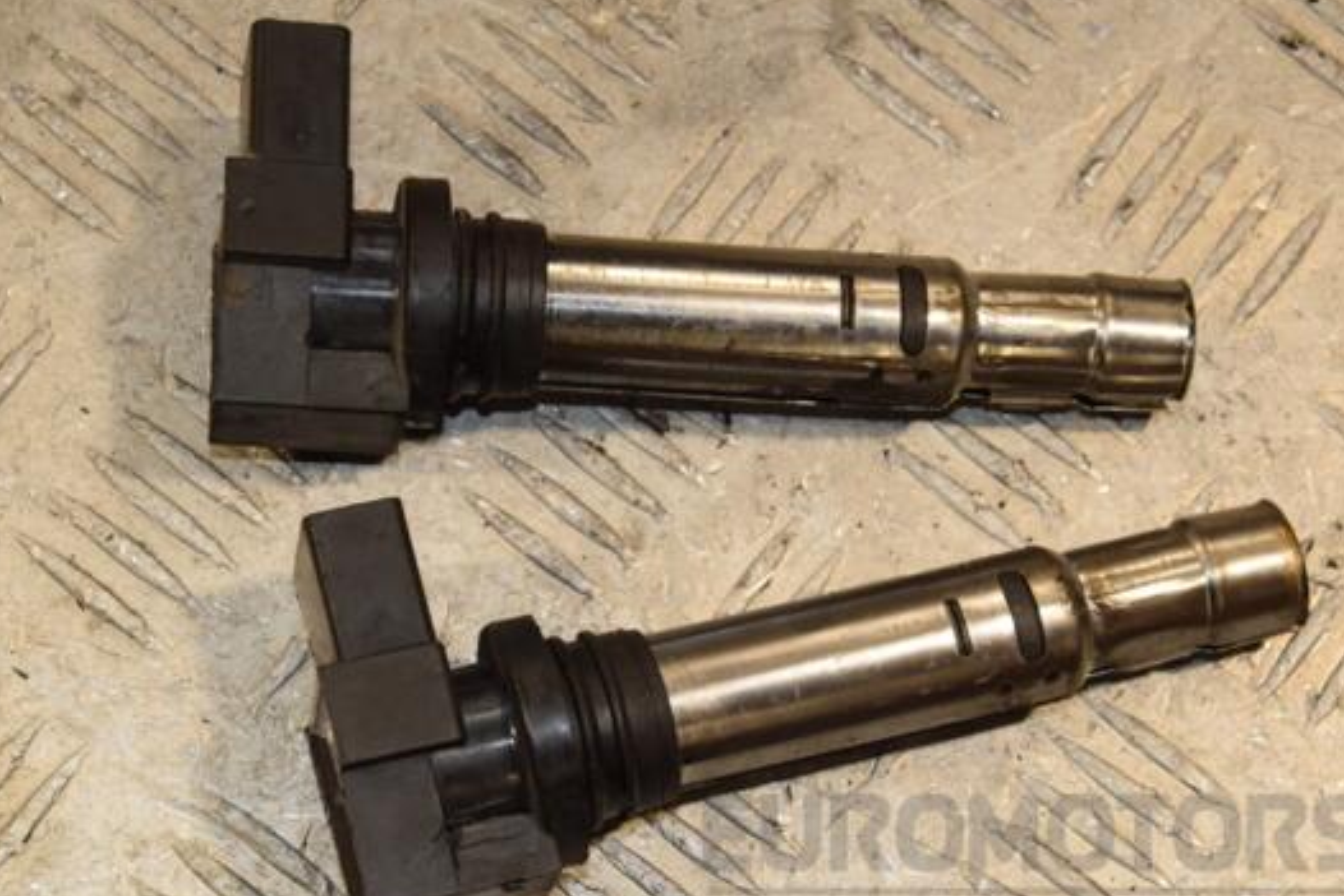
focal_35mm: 106
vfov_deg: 12.9
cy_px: 493
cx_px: 654
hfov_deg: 19.3
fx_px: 3958
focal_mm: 62
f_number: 9
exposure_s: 1/200
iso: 800
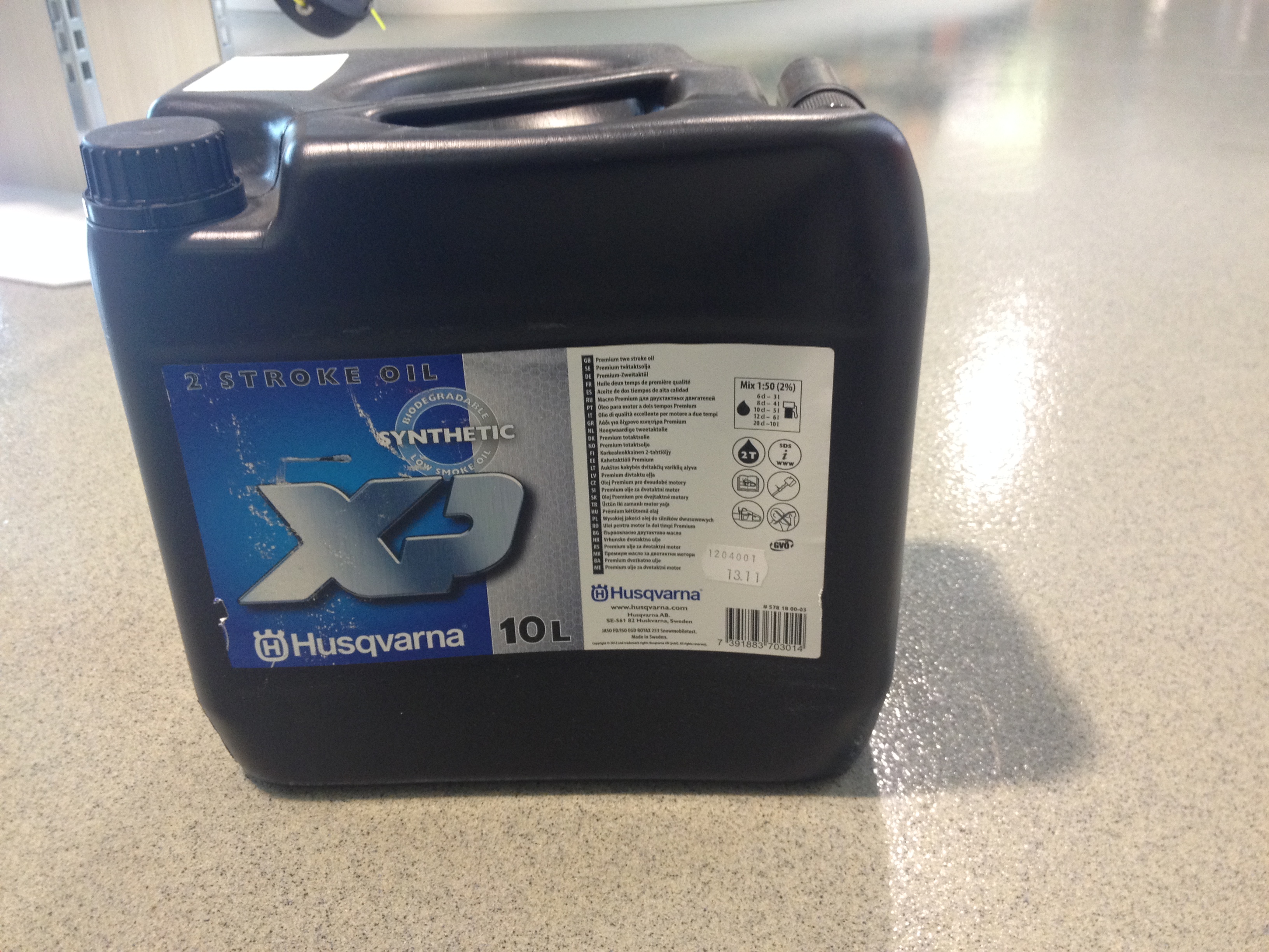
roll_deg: +3.3
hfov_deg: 52.6
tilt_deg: -30.9
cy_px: 476
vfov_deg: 40.7
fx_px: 1283
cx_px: 634
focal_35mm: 35
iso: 160
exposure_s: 1/20
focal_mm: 4.28
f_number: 2.4
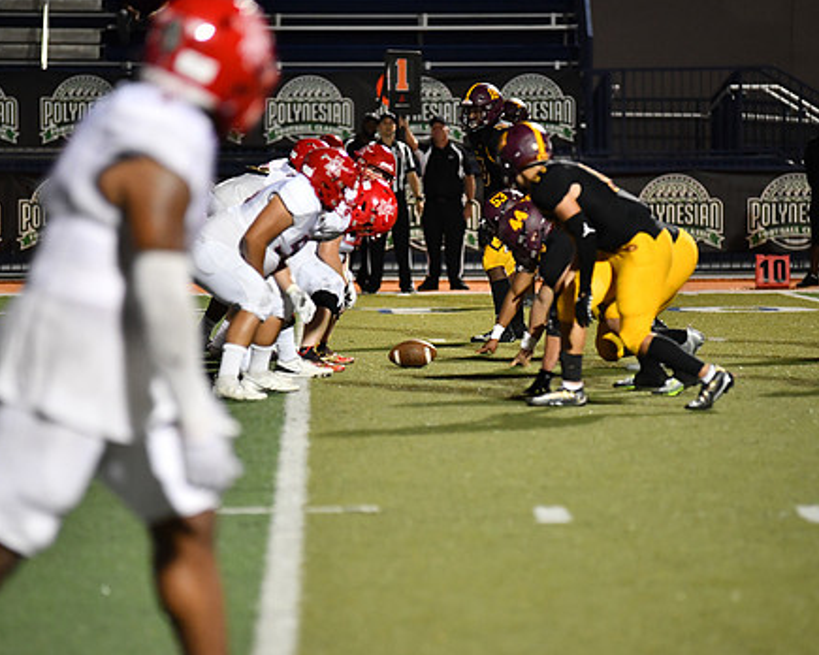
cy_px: 345
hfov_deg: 8.8
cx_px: 416
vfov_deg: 7.1
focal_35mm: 219
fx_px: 5308
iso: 4500
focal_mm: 175
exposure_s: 1/1250
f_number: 2.8
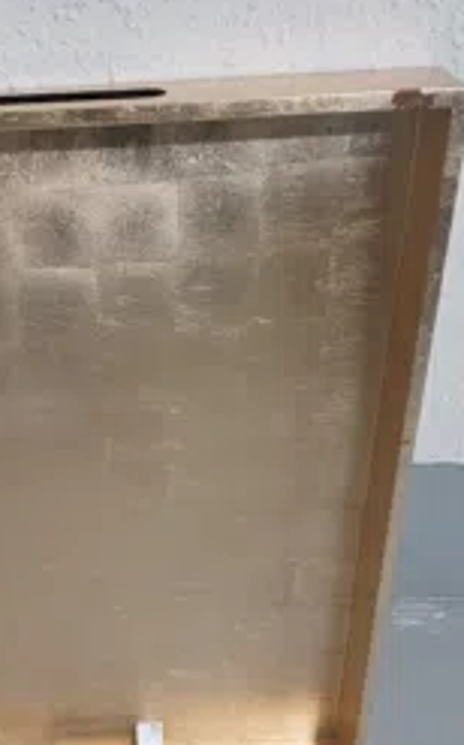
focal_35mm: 43
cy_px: 401
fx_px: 872
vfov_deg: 46.2
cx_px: 96
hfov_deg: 29.2
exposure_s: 1/20
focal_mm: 4.65
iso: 500
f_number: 1.8
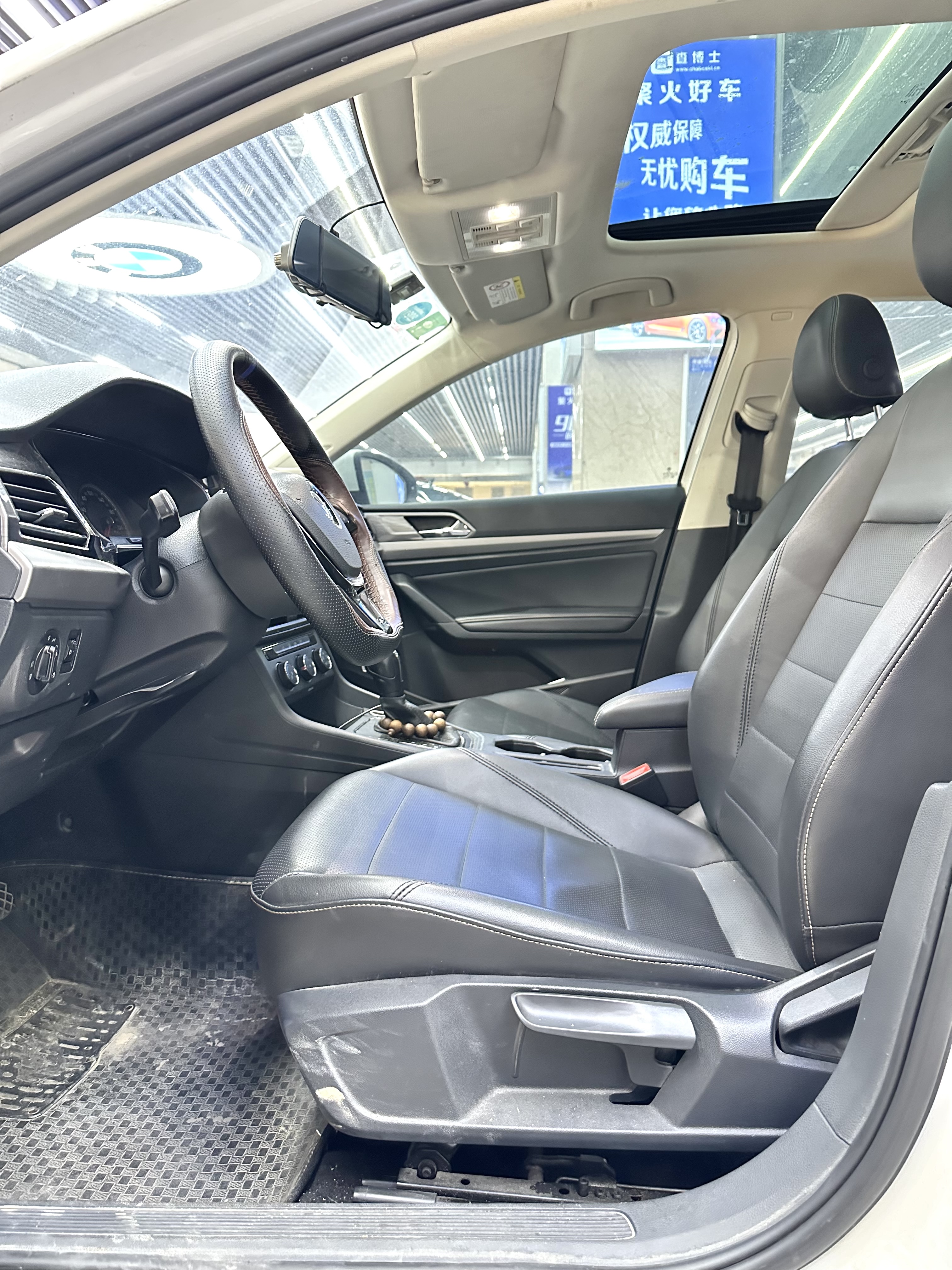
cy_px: 635
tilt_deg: -5.8
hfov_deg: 56.8
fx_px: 880
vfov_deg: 71.6
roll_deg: -0.9
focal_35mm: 24
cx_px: 476
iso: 1000
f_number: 1.78
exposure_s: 1/25
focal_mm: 6.86
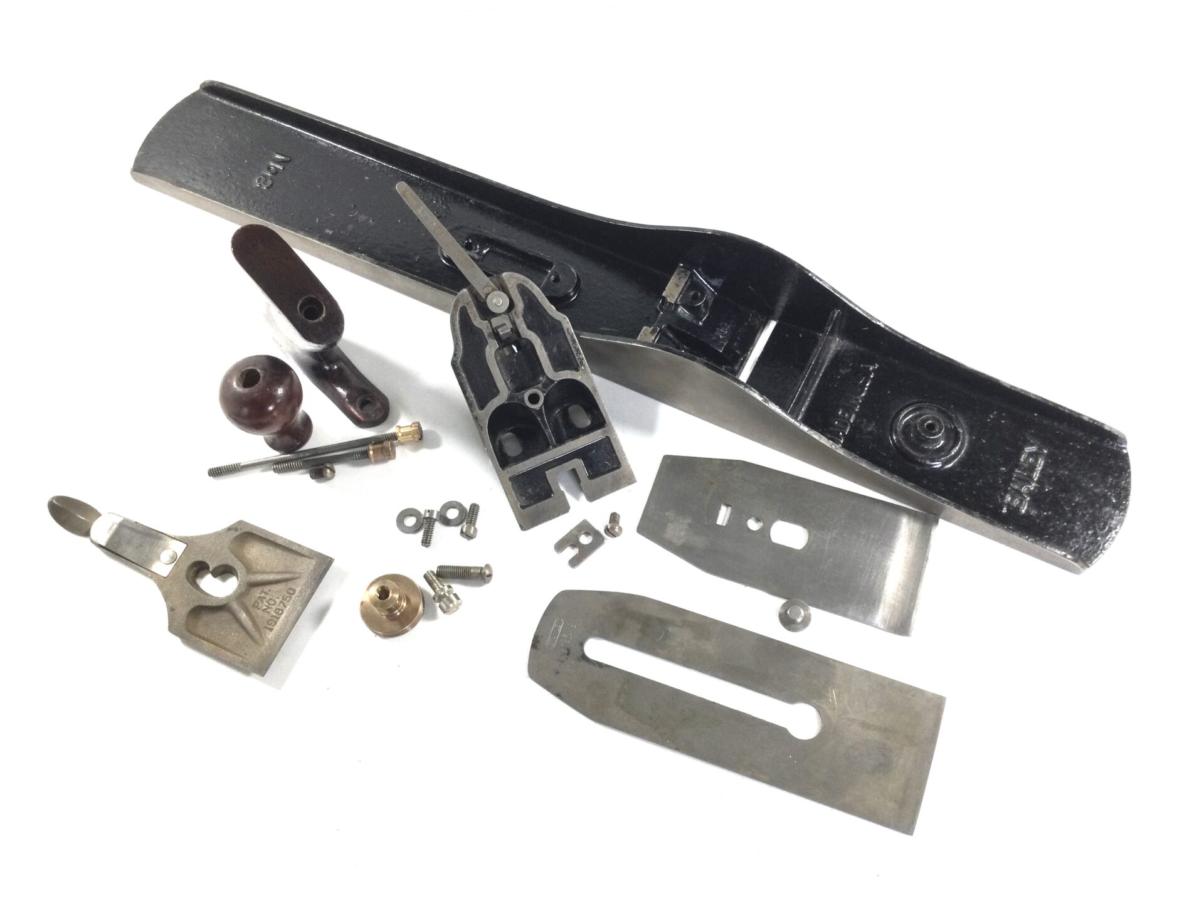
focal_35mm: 31
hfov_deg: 58.4
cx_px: 602
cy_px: 452
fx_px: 1078
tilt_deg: -65.3
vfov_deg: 45.4
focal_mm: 3.3
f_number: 2.4
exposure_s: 1/100
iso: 50
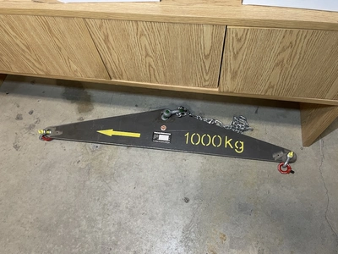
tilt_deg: -59.4
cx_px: 169
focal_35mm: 26
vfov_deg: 53.1
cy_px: 127
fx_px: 254
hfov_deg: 67.3
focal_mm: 4.2
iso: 200
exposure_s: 1/60
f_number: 1.6
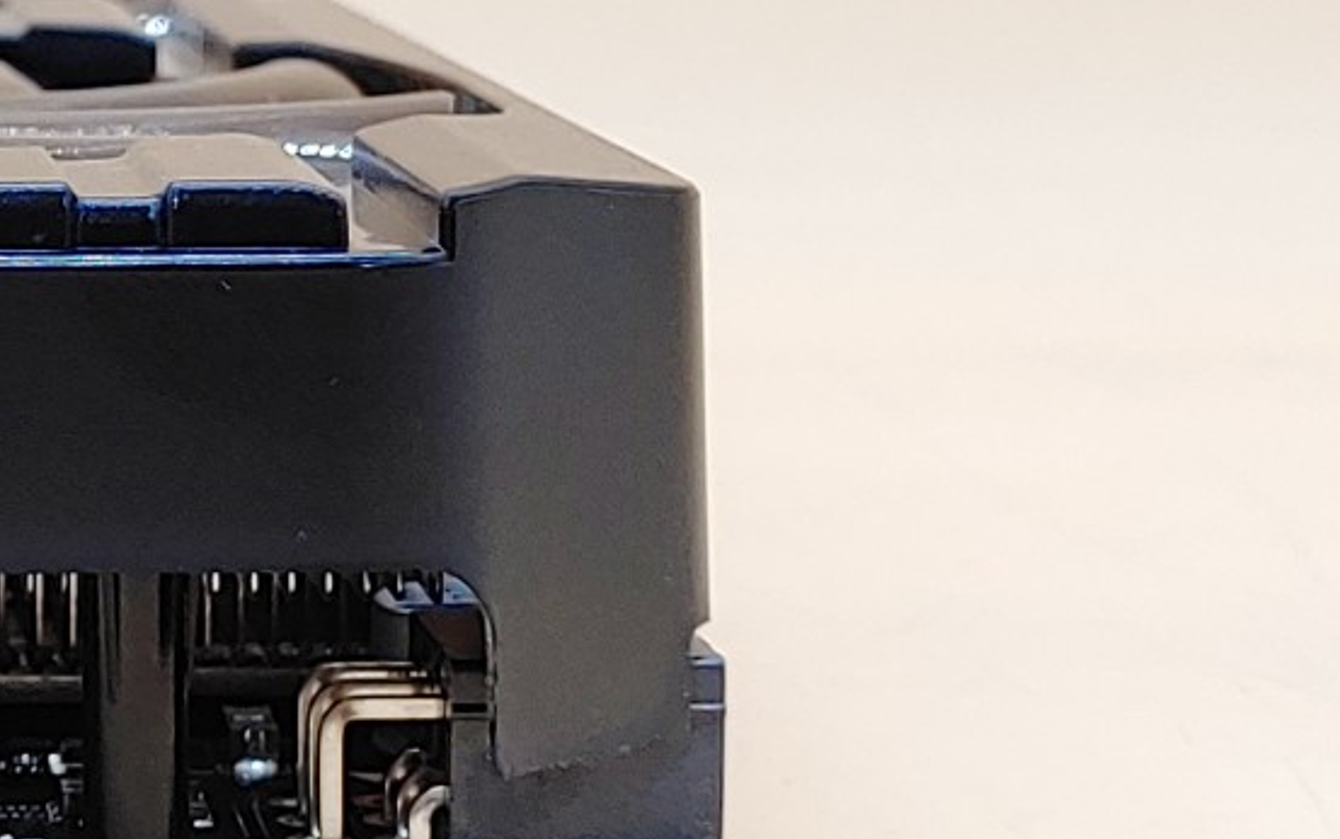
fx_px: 4639
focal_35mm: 127
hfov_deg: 15.8
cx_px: -310
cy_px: 398
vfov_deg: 10.3
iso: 50
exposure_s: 1/62
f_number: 1.8
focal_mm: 4.36
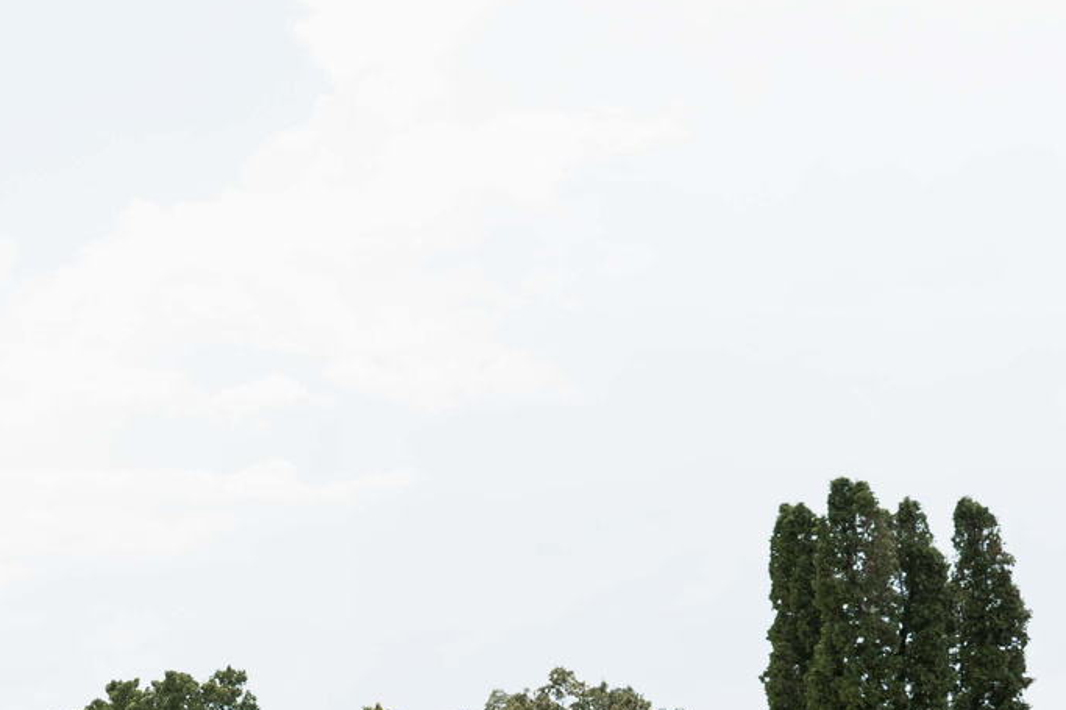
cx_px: 59
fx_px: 2673
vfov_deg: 14.6
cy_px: 872
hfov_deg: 21.9
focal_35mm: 90
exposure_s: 1/250
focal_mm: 30.1
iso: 100
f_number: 8
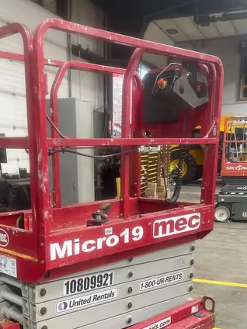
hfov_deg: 32.1
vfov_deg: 40.8
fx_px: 428
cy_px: 248
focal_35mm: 45
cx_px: 96
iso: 125
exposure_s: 1/60
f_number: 1.6
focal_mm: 4.2
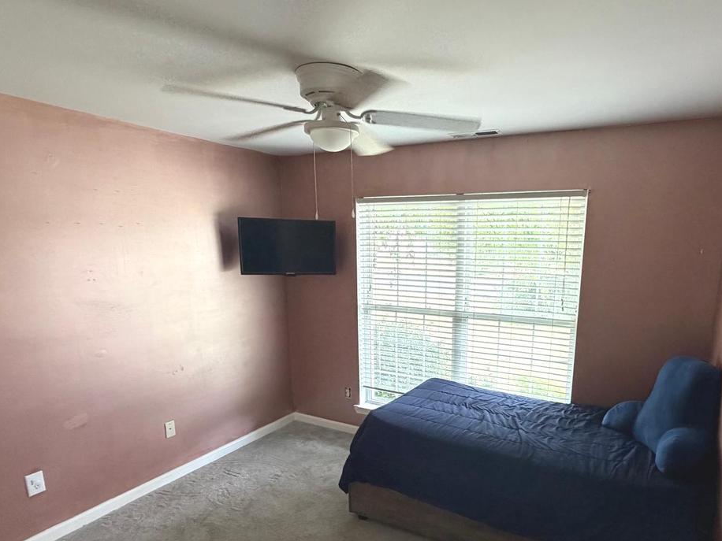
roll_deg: -0.3
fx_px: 459
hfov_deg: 75.7
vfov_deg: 60.3
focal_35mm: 22
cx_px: 427
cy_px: 337
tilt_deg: -11.4
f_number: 2.2
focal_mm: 2.22
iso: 320
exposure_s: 1/71
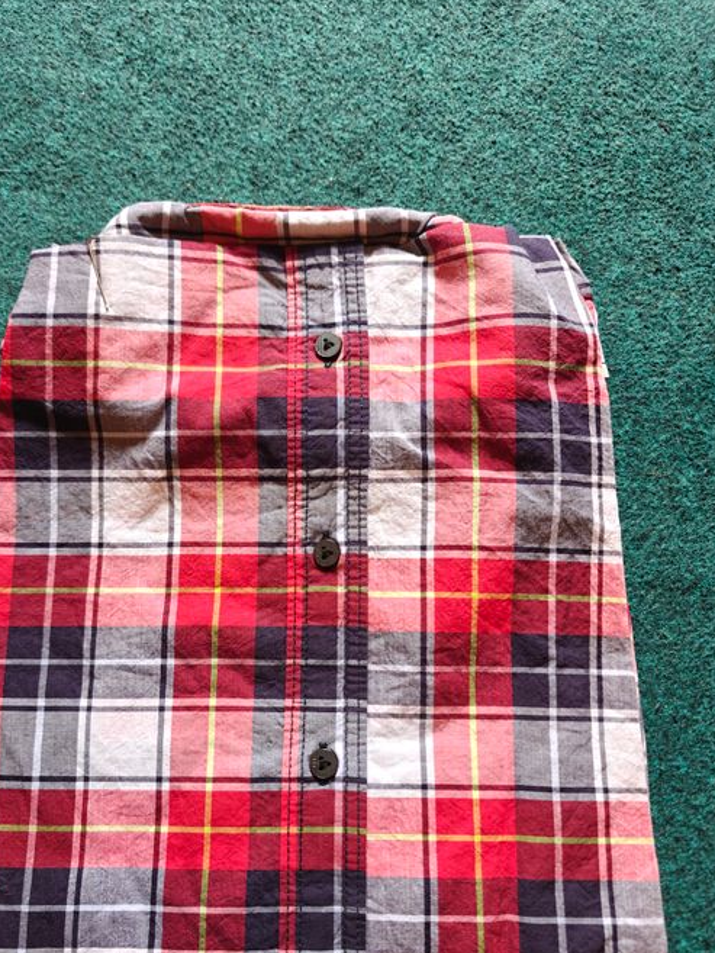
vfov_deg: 62.9
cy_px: 569
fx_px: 771
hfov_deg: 49.6
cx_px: 305
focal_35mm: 28
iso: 320
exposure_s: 1/100
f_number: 1.6
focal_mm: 6.06
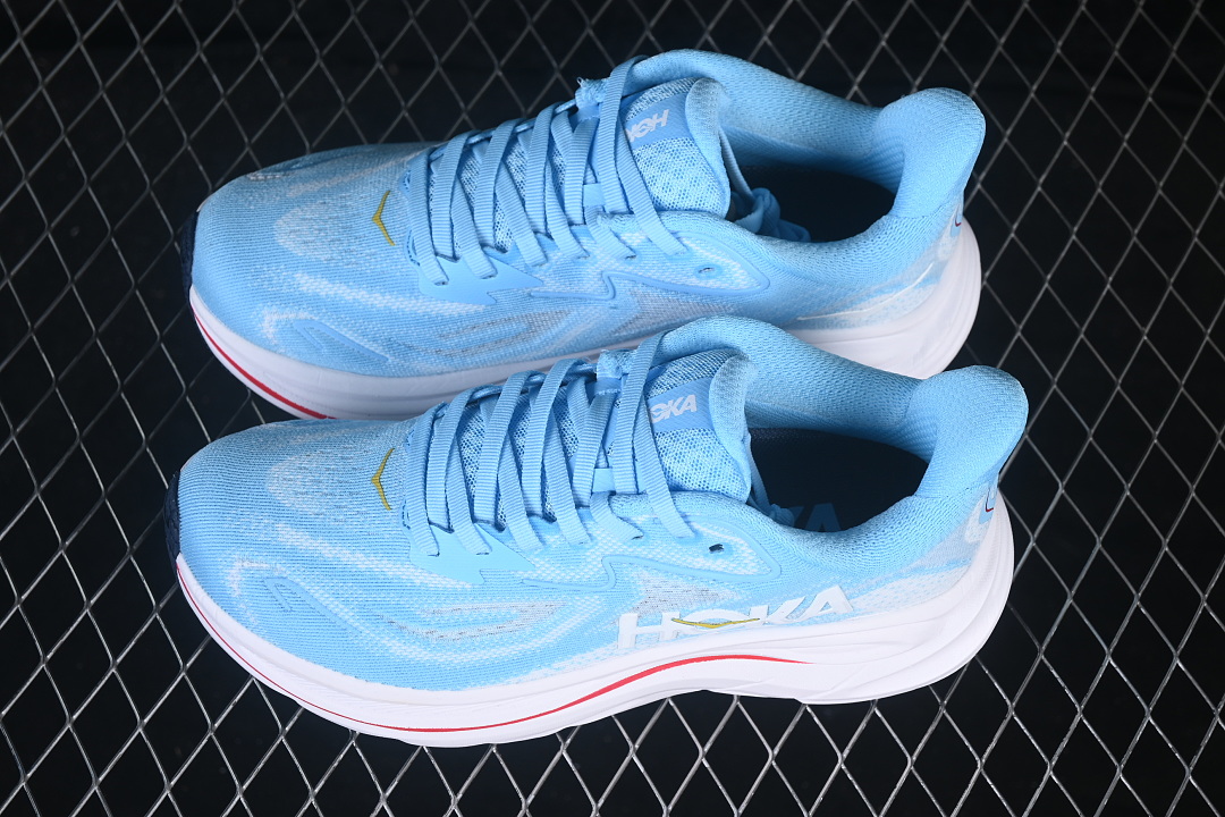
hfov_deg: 27.0
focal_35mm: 75
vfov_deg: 18.2
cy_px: 408
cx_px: 612
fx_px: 2552
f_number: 7.1
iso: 160
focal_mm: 50
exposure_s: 1/80
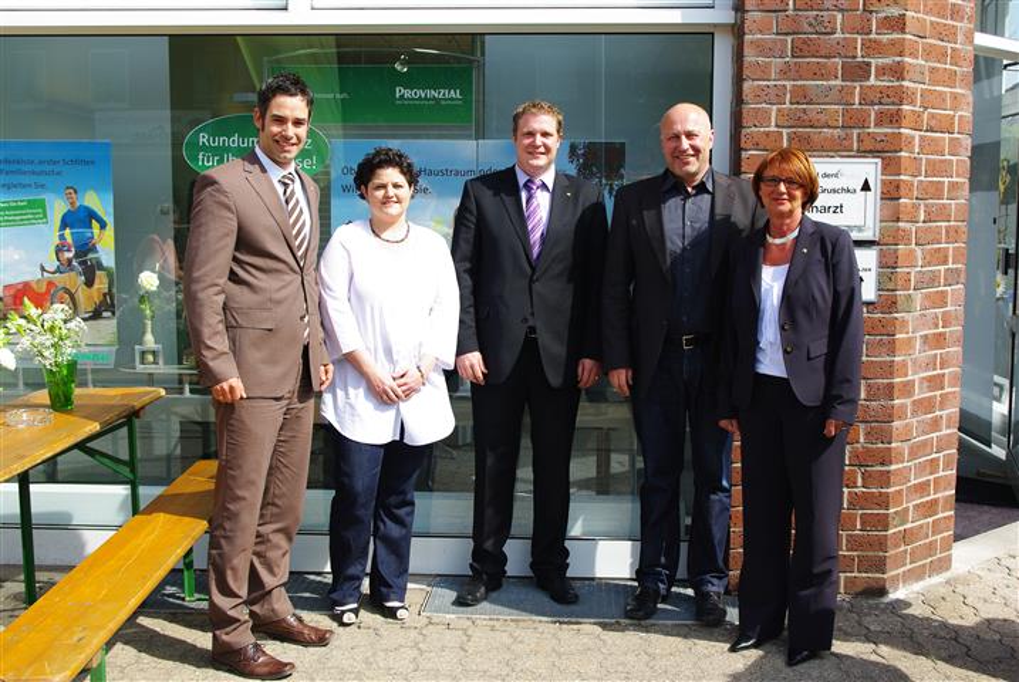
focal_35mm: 42
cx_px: 510
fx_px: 1190
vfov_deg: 32.0
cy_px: 341
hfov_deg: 46.3
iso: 100
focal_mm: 28.13
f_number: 6.7
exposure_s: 1/180
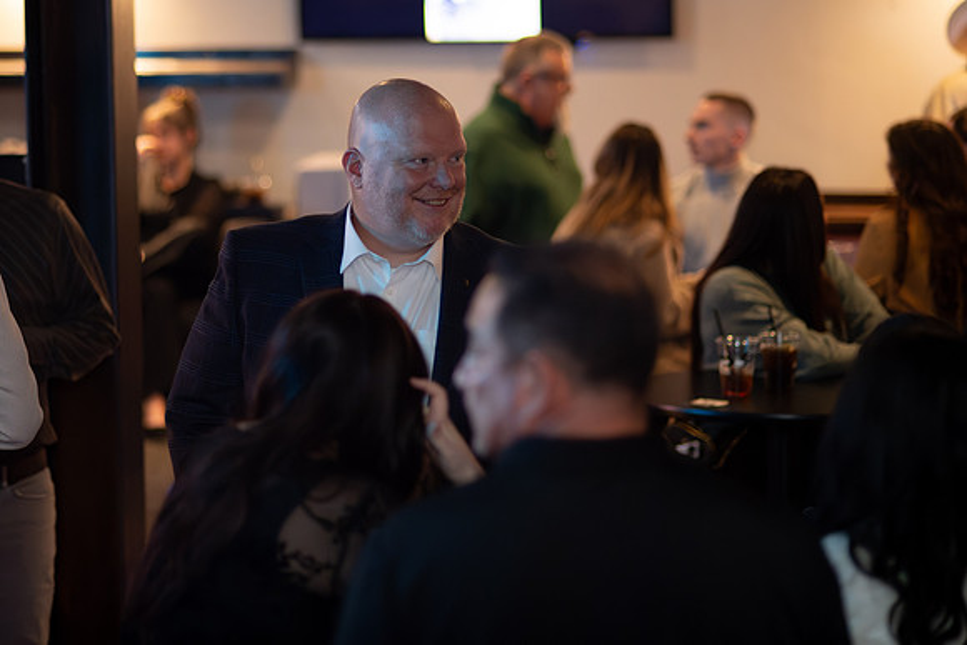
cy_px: 235
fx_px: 2930
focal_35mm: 109
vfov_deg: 12.6
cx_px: 353
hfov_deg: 18.7
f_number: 1.8
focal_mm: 85
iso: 5000
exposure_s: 1/200
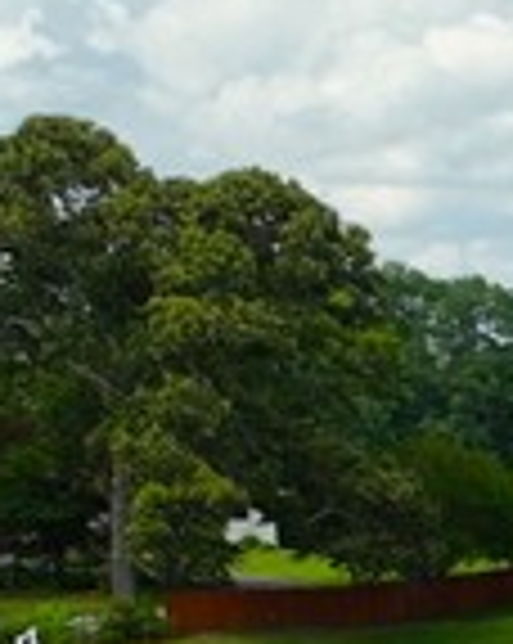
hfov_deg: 7.7
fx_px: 3195
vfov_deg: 10.3
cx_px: 1683
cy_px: 1412
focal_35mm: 168
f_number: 2.8
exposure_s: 1/320
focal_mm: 12.29
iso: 150
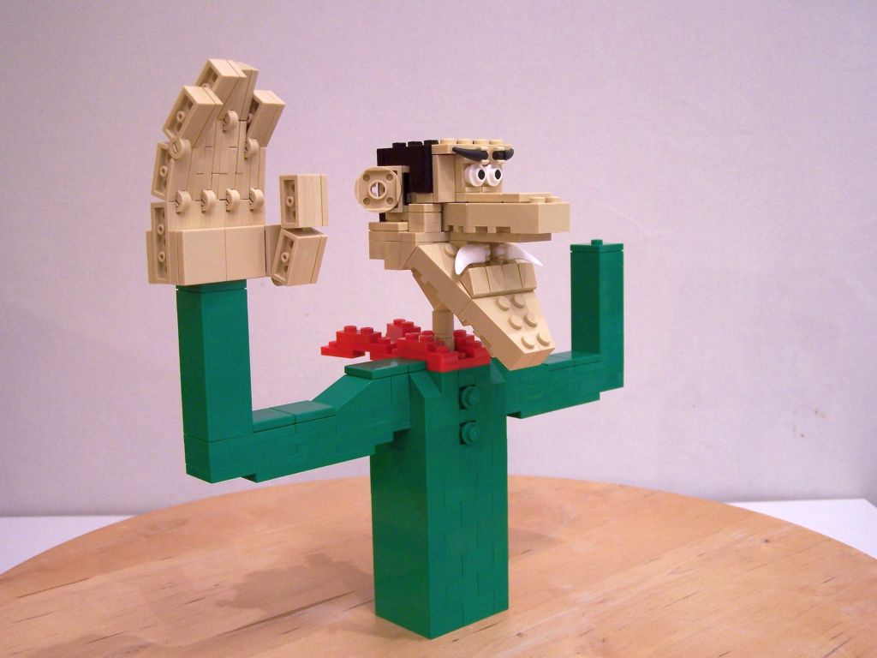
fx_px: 1013
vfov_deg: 36.0
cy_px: 329
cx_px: 438
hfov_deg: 46.8
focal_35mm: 40
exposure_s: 1/4
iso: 80
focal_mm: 6.7
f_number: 2.8
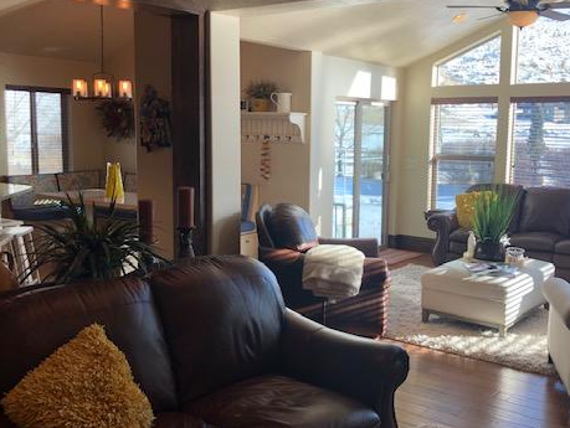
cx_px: 322
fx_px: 643
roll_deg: -0.8
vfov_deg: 36.9
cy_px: 215
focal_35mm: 39
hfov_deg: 47.7
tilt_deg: -6.8
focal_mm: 4
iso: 20
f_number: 1.8
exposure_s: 1/120
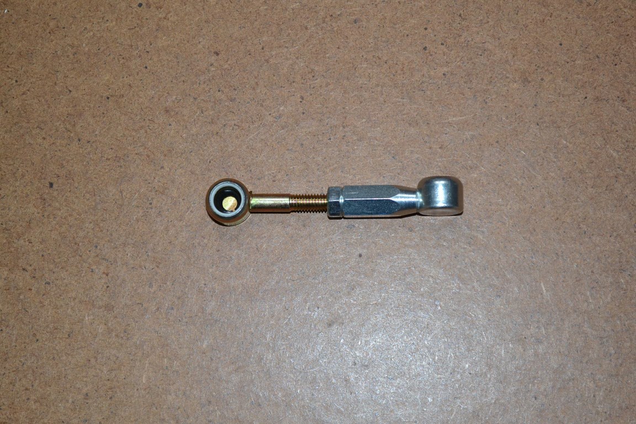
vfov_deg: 16.6
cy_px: 212
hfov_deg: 24.6
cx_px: 318
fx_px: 1457
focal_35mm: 82
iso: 1250
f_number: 5.6
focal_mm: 55
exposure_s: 1/60
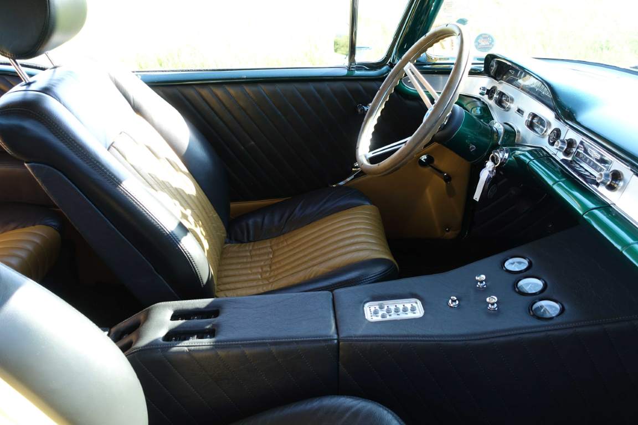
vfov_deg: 43.6
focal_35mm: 30
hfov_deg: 61.9
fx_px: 532
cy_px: 212
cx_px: 319
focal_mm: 10.89
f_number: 3.2
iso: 125
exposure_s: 1/80
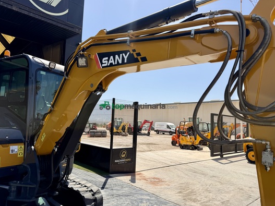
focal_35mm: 25
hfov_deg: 69.4
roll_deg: -2.0
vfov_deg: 54.9
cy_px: 106
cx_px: 139
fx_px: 199
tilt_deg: +5.8
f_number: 1.78
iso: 80
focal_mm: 6.76
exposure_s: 1/6173
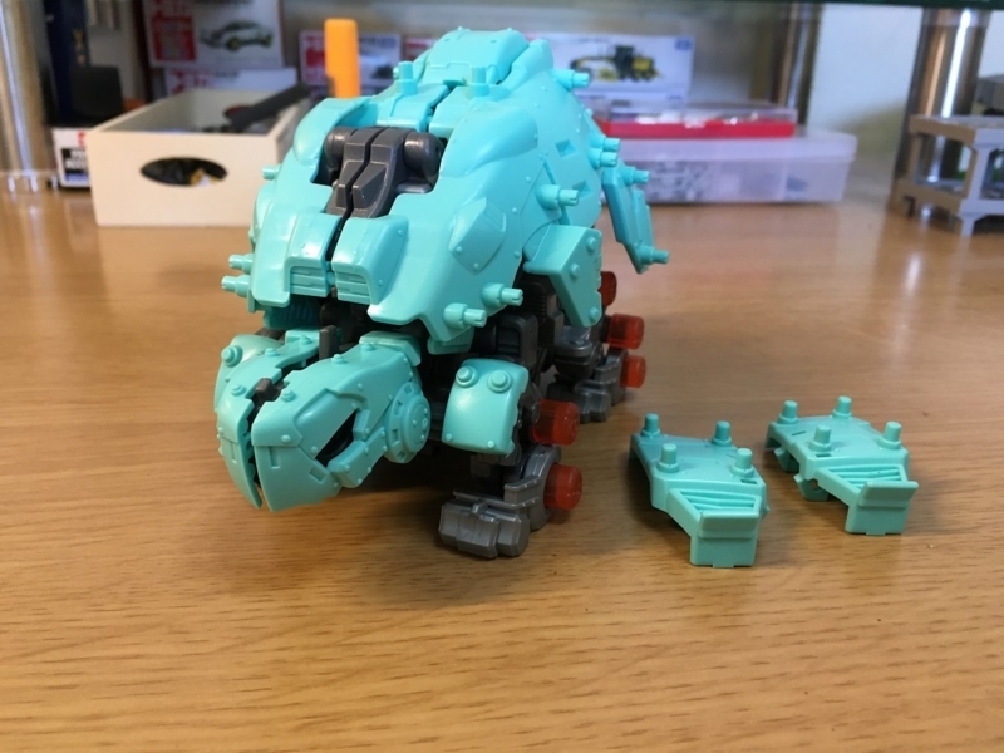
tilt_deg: -24.2
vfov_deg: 48.2
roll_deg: -2.2
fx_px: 841
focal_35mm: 29
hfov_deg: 61.7
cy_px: 376
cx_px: 502
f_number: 2.2
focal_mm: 4.15
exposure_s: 1/30
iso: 100
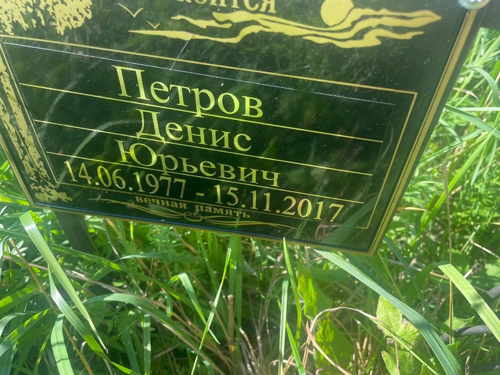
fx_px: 390
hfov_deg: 65.3
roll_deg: -2.9
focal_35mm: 27
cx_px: 253
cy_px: 189
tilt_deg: -43.4
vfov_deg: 51.4
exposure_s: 1/292
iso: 32
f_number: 1.6
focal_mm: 4.2
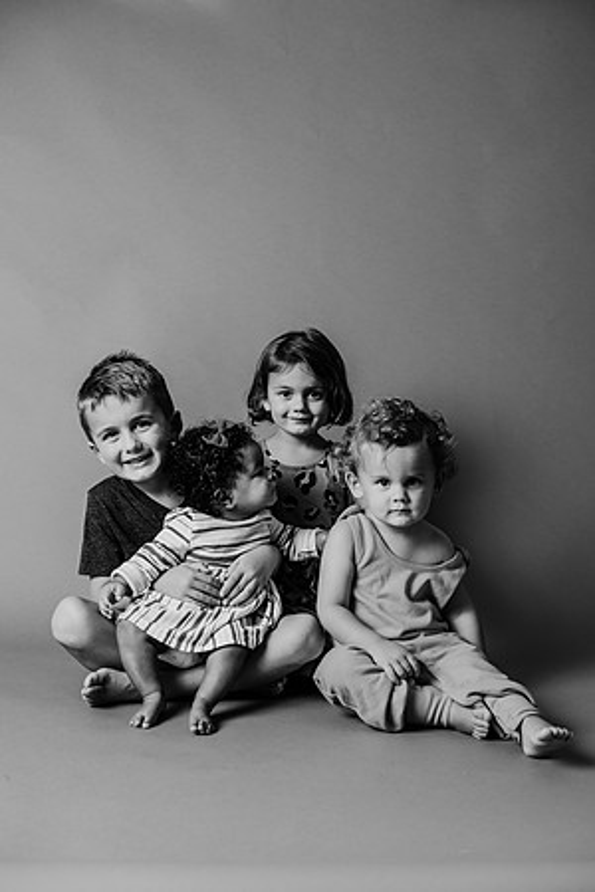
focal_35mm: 50
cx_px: 298
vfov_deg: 39.6
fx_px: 1239
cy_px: 446
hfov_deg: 27.0
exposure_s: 1/160
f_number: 4
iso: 250
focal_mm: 50
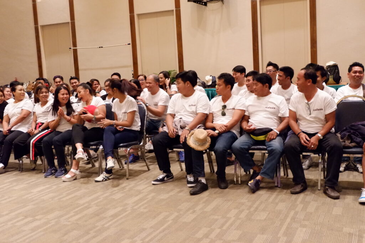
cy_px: 122
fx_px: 426
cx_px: 182
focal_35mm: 42
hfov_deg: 46.4
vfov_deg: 31.9
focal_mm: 28.2
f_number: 4.5
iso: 6400
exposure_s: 1/70
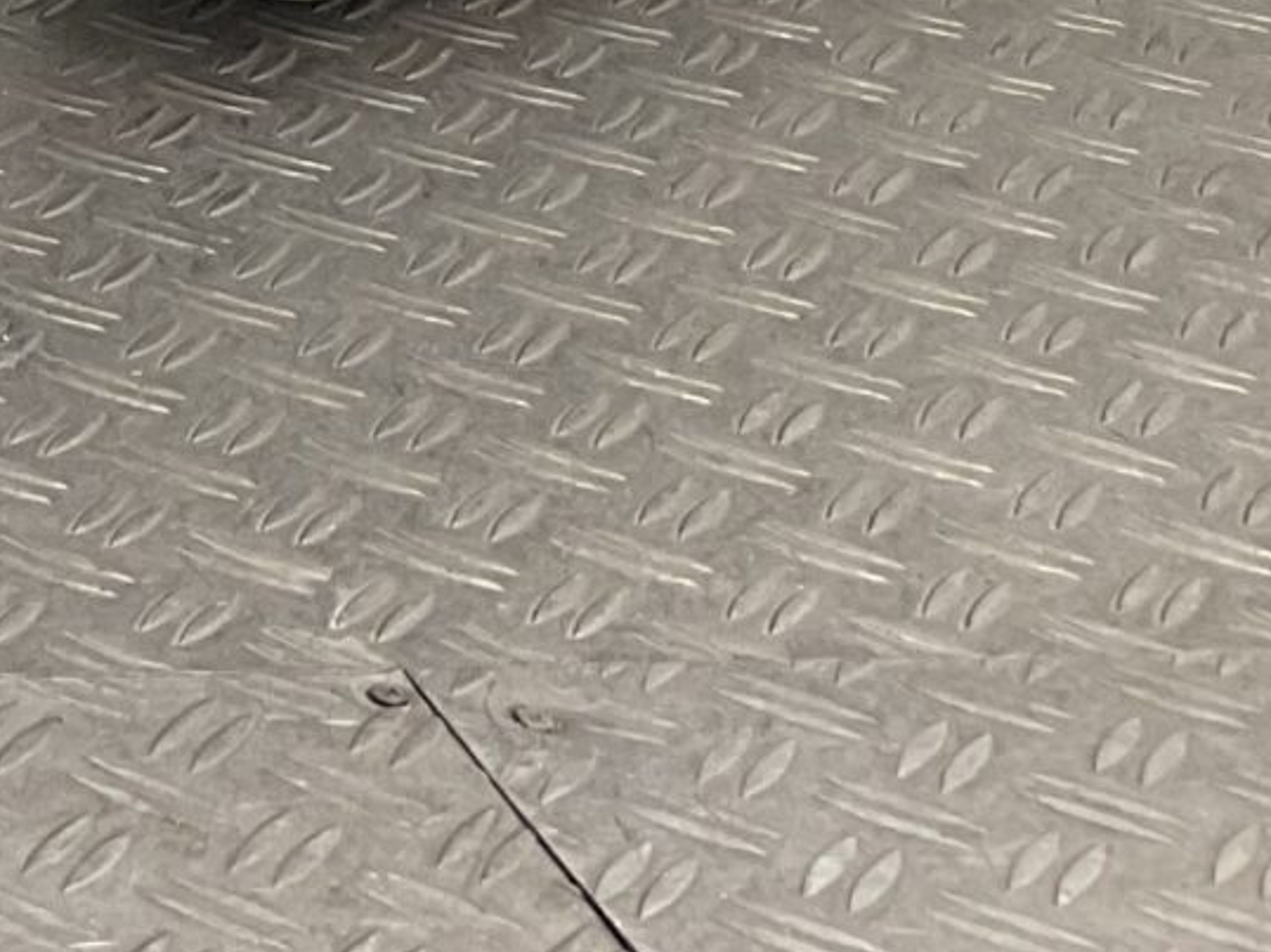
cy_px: -1304
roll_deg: -0.9
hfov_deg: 11.9
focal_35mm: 138
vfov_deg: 9.6
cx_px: -1673
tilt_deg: -9.3
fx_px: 5065
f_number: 1.8
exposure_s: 1/141
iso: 16
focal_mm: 3
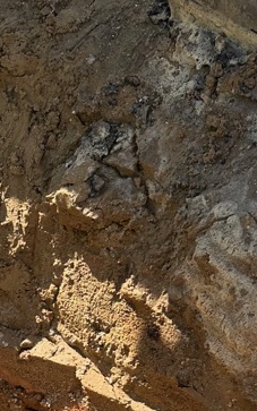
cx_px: -113
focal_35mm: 84
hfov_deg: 14.6
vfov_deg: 22.4
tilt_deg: -66.5
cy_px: 515
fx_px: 941
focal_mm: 6.86
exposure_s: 1/1412
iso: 80
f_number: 1.78
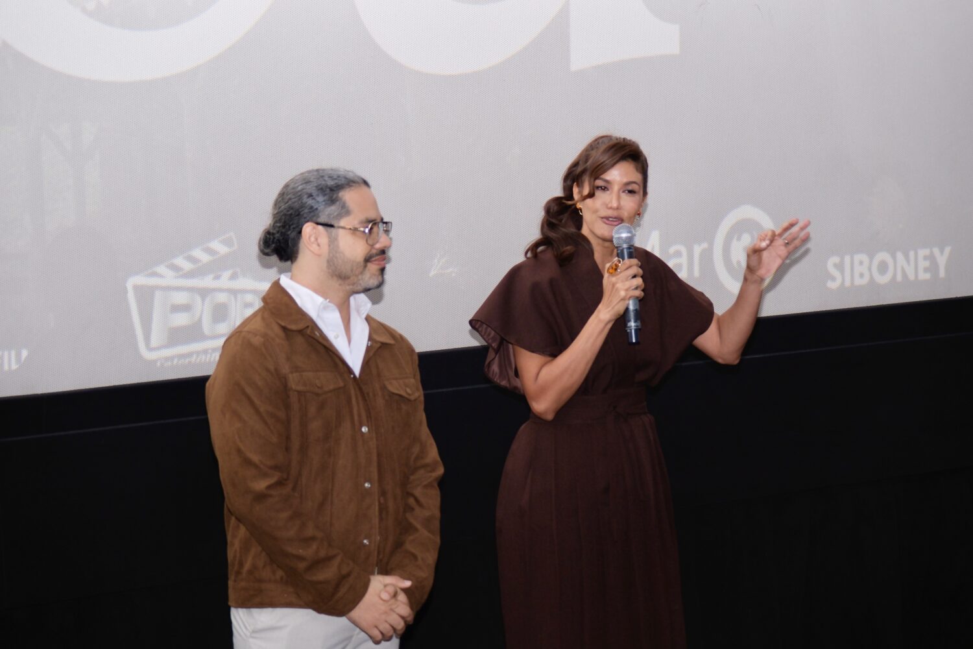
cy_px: 324
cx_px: 486
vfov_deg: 11.4
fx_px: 3243
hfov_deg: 17.1
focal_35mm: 120
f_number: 4
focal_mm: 80
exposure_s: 1/60
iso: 1250
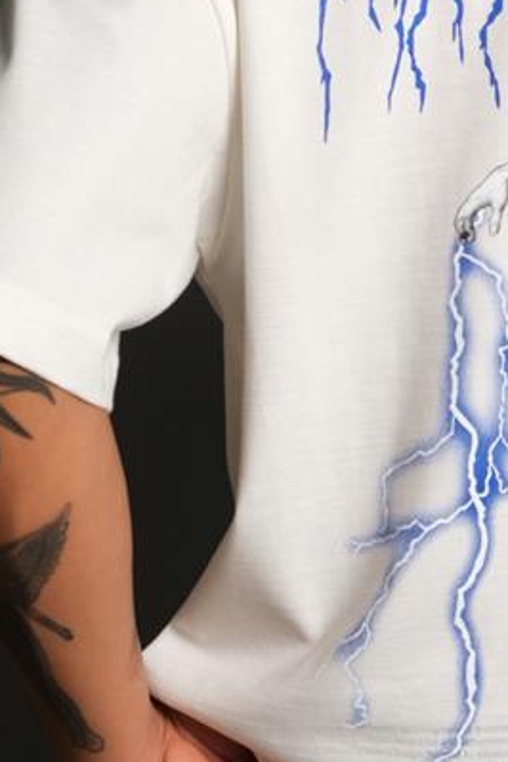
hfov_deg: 11.2
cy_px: 103
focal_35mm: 121
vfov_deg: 16.7
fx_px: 2561
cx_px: 521
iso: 160
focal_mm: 23.3
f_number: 5
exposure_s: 1/160
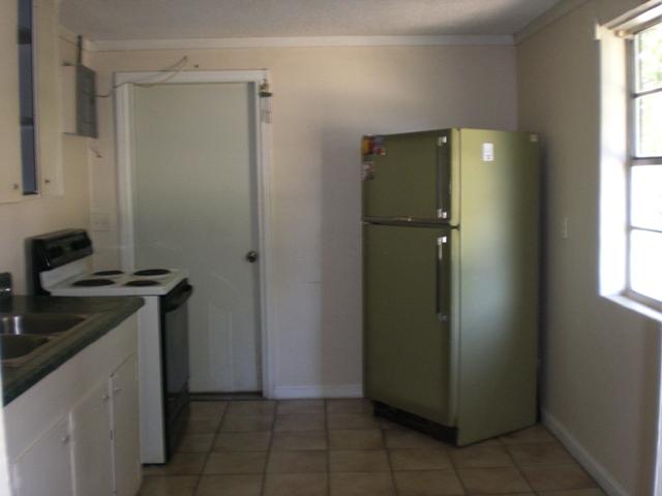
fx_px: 727
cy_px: 248
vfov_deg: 37.7
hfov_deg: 49.0
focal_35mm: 38
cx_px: 331
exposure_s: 1/30
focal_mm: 6.3
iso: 200
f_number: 3.1
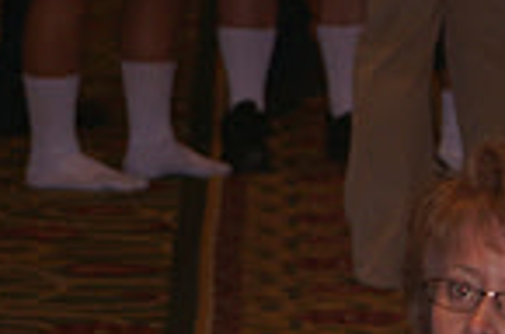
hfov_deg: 4.9
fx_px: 5879
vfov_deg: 3.2
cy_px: 574
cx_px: 407
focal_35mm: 420
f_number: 5.6
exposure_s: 1/125
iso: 400
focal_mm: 70
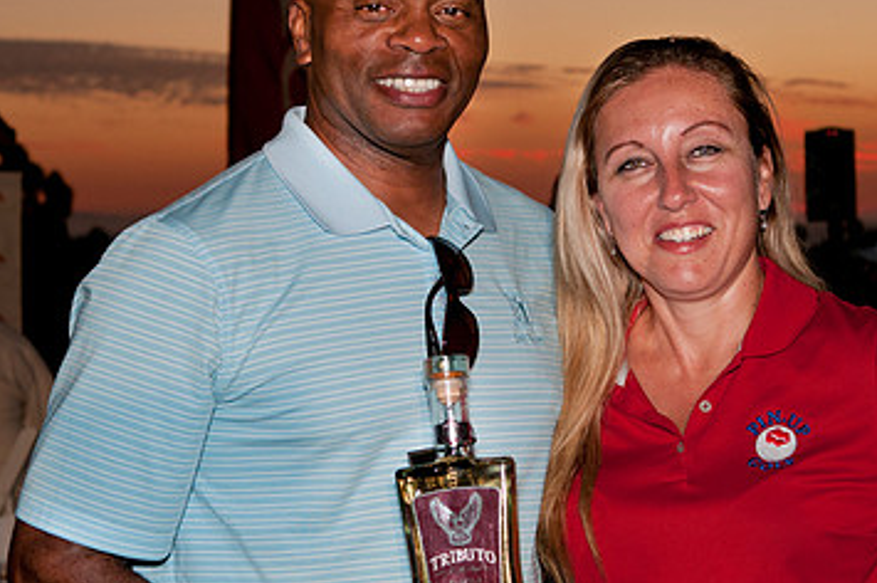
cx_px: 494
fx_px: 2263
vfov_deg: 14.7
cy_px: 288
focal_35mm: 93
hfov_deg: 21.9
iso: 200
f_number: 5
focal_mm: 38
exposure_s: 1/60
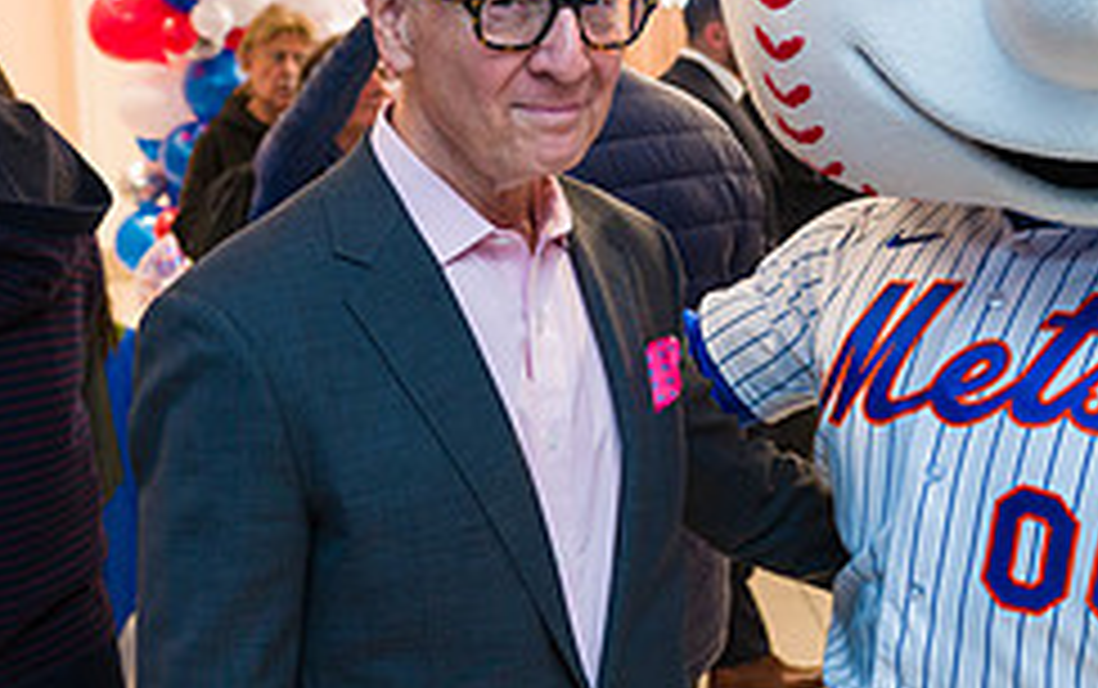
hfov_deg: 34.8
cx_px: 711
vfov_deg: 22.4
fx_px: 1737
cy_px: 274
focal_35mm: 58
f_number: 4
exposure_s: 1/200
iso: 400
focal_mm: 24
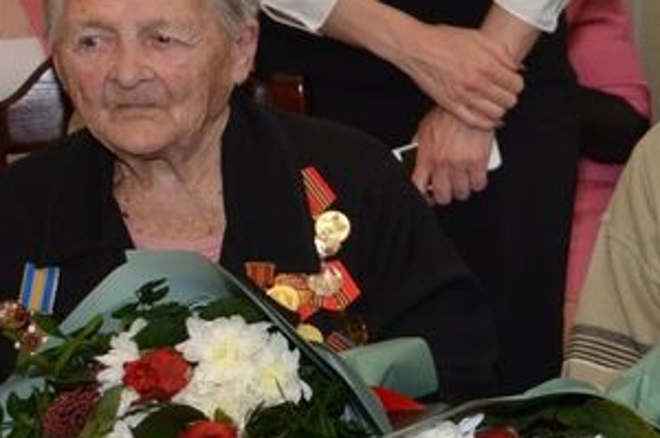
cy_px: 166
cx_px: 1377
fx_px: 2306
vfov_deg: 10.8
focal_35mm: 126
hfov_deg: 13.6
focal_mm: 18
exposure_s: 1/250
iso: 640
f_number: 5.6
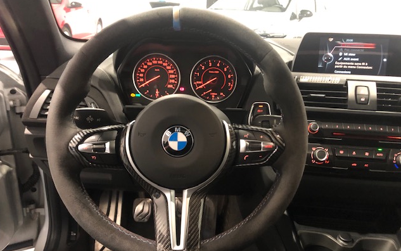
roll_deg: -2.4
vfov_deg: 41.8
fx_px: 328
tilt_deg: -21.0
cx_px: 199
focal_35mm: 30
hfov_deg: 62.9
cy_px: 134
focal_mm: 3.99
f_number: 1.8
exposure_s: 1/4
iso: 100
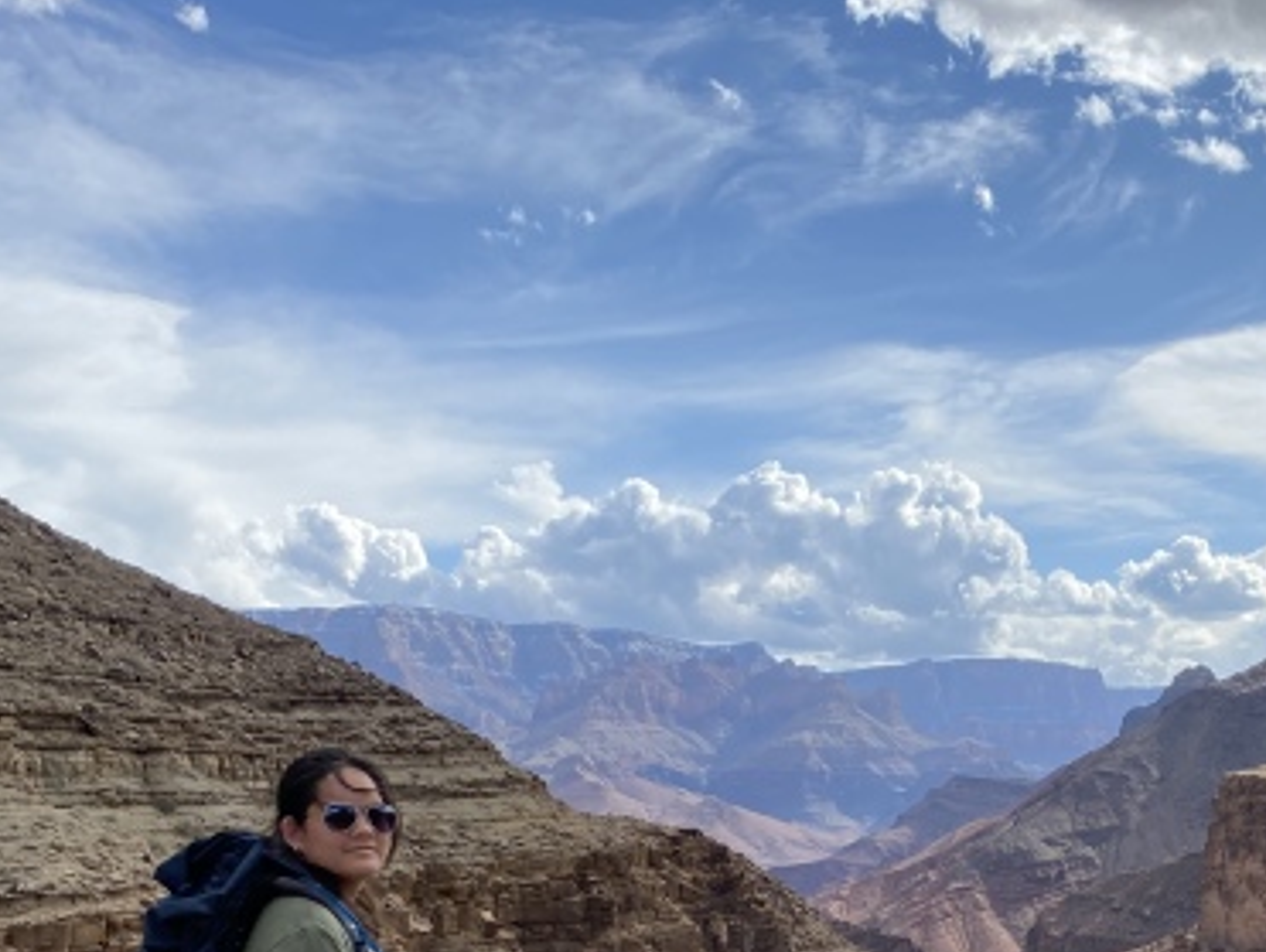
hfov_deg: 34.0
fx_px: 2050
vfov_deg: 24.9
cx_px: 846
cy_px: 962
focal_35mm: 56
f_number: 1.8
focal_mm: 4.25
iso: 32
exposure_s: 1/2817
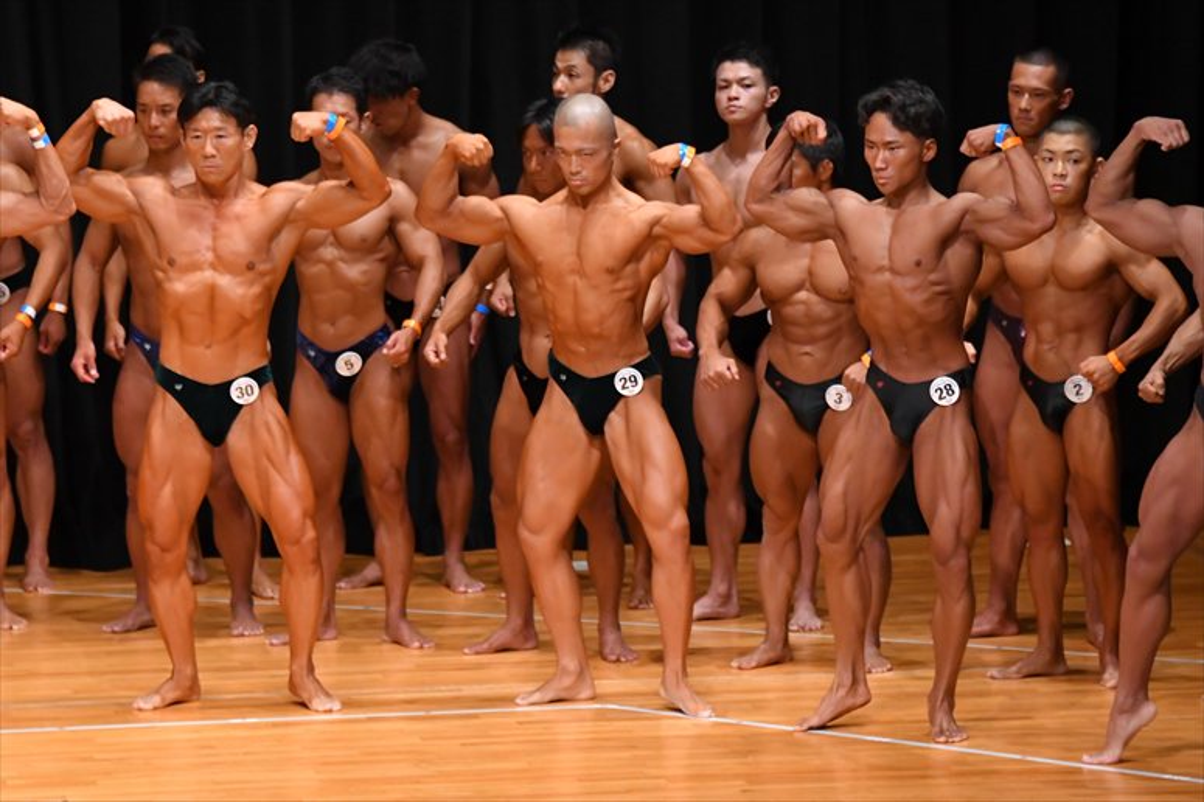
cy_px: 401
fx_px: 9026
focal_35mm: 270
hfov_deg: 7.6
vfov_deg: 5.1
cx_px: 602
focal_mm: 180
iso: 5000
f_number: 5.6
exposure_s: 1/400
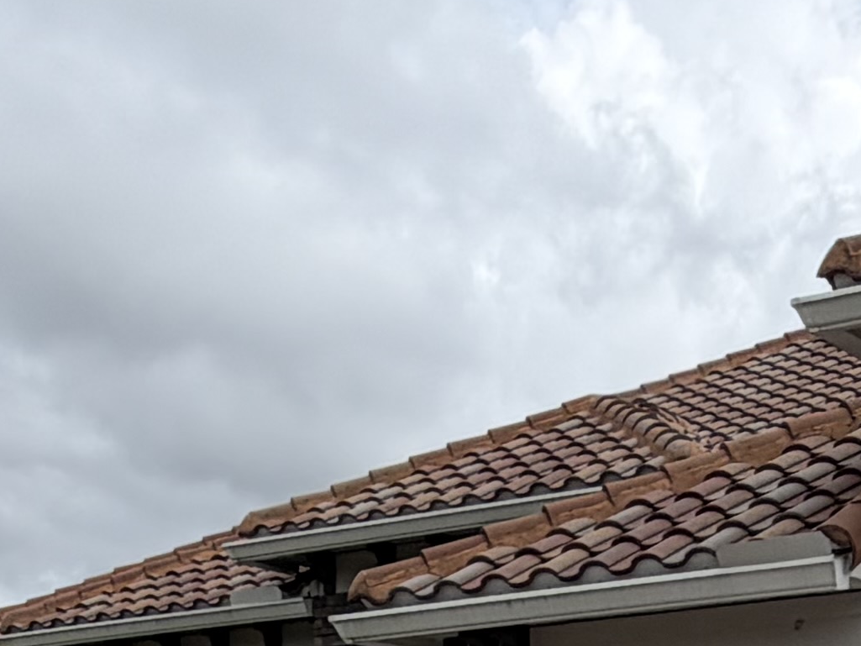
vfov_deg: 14.1
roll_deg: -0.7
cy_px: 1478
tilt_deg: -10.3
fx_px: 1940
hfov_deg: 25.0
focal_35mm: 78
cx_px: 402
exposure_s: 1/1017
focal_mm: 2.22
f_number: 2.2
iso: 20
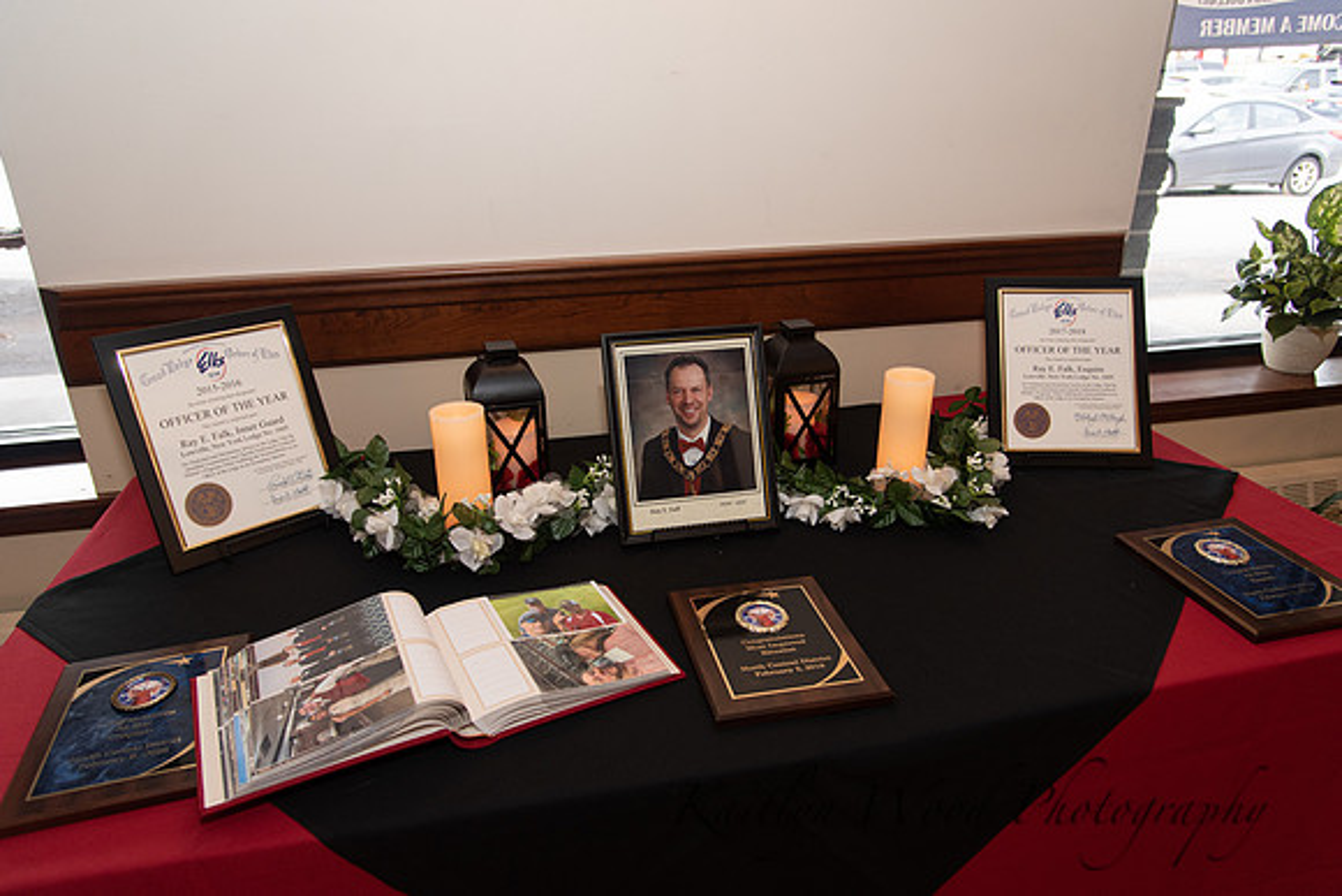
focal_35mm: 24
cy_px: 448
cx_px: 671
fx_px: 895
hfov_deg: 73.7
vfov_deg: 53.2
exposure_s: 1/200
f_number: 4
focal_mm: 24
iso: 800
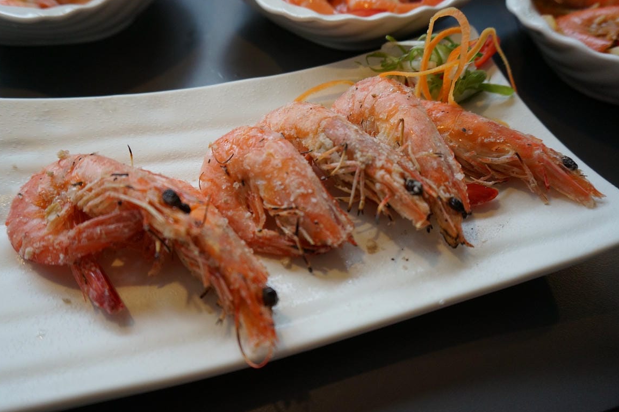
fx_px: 429
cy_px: 203
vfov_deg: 51.2
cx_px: 298
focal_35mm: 25
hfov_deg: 71.5
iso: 400
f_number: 4
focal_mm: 16
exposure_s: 1/160
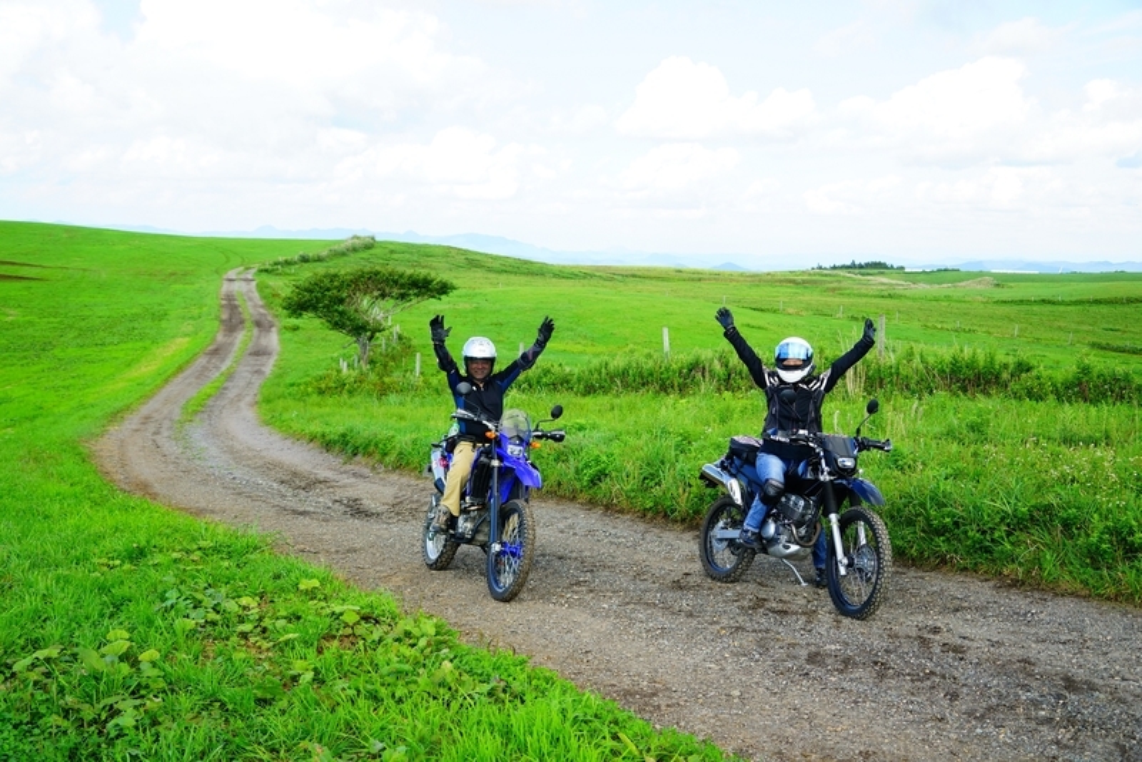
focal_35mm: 37
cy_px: 381
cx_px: 571
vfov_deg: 36.0
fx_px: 1174
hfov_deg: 51.9
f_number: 4.5
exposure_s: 1/1000
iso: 400
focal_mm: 37
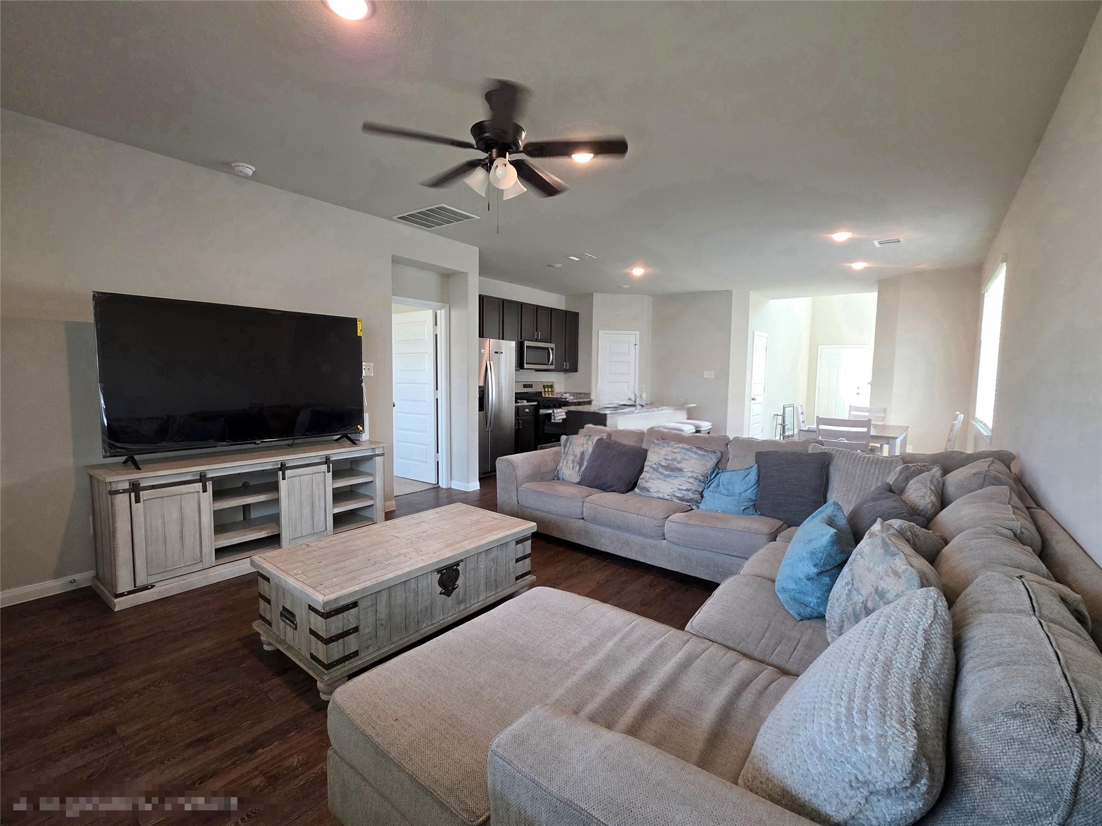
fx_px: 414
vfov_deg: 89.9
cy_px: 413
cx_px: 551
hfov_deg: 106.2
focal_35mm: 13
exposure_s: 1/120
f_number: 1.9
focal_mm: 2.2
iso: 250
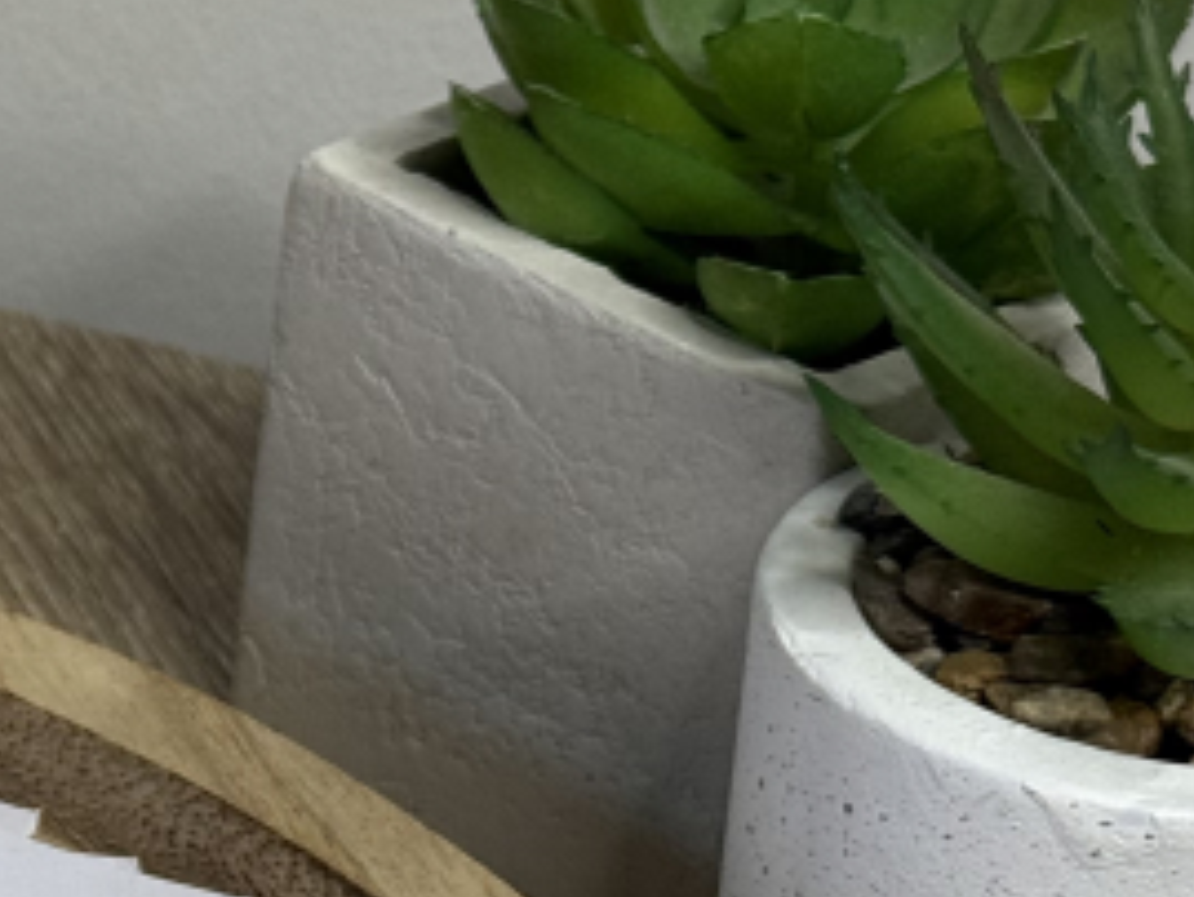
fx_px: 6211
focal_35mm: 180
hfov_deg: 10.5
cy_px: 595
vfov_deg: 8.3
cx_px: -759
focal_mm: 6.8
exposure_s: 1/100
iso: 100
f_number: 1.8
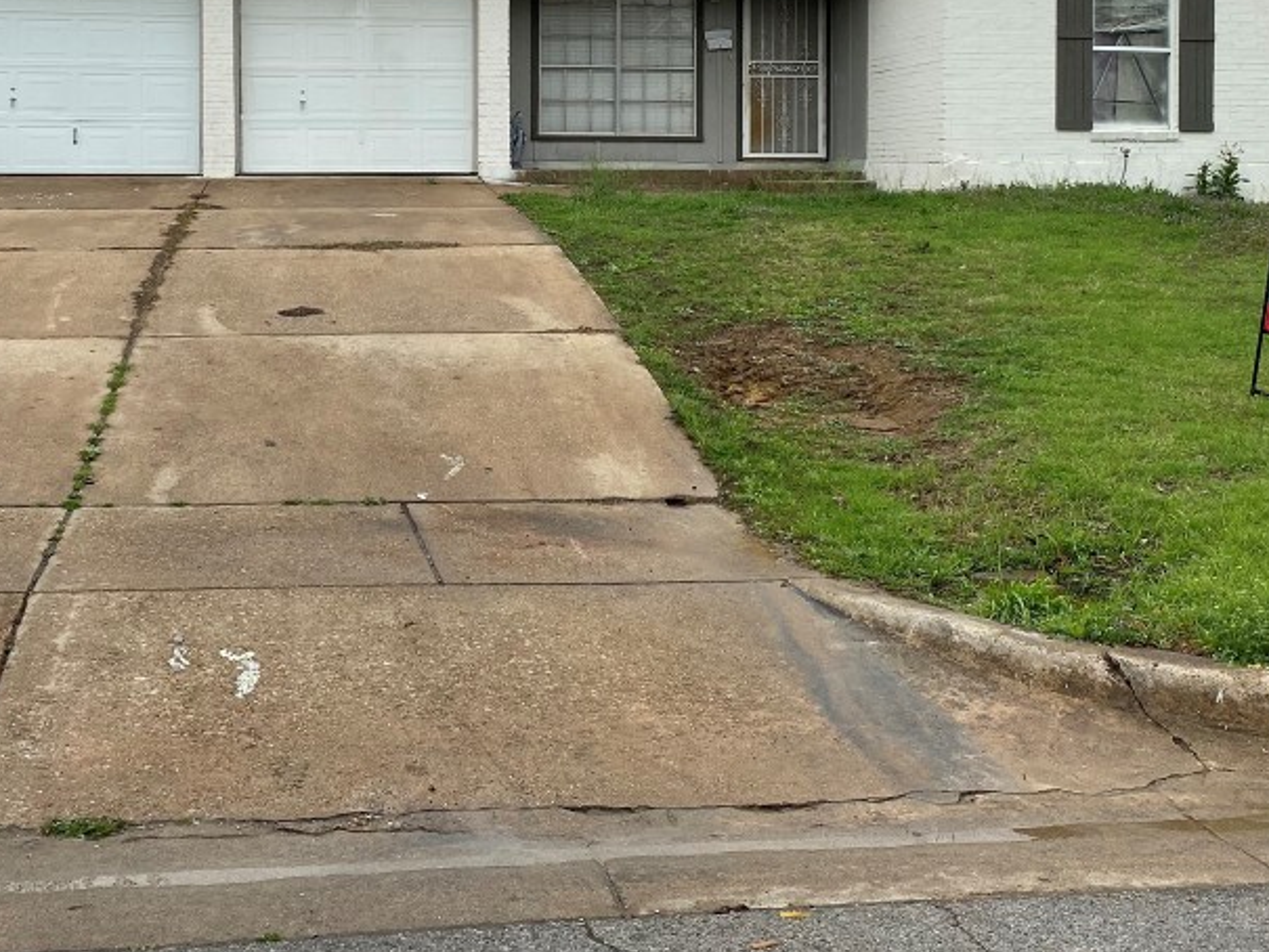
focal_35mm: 44
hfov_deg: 42.9
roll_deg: -0.5
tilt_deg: -0.2
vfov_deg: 32.0
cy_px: 187
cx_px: 560
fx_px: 1613
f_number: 1.8
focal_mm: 4.25
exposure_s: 1/793
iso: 32
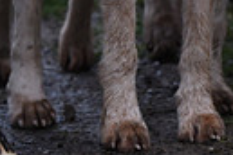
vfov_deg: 2.5
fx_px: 3495
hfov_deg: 3.8
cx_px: 473
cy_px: -159
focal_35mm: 540
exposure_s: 1/800
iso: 1000
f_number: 4.5
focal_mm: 120
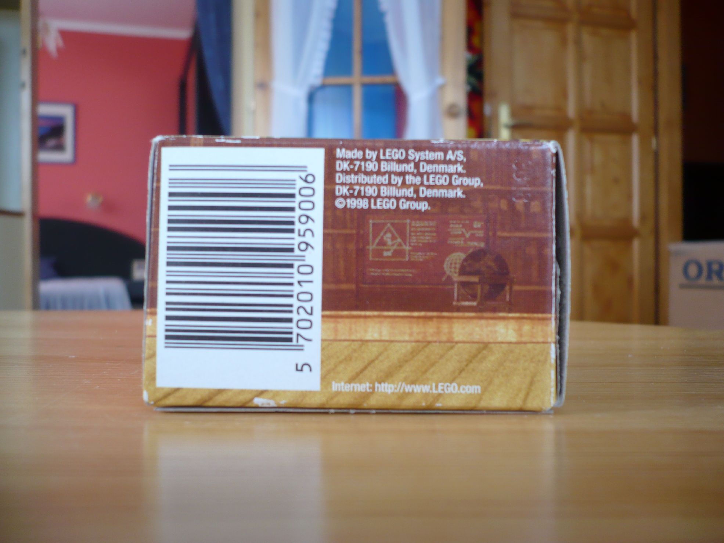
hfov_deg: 52.6
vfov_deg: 40.7
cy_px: 272
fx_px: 732
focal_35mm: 35
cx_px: 362
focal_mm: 5.8
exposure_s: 1/20
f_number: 2.8
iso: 100
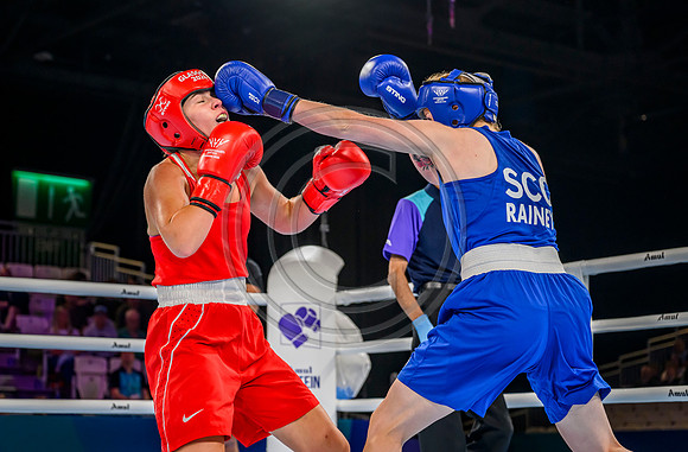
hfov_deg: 27.1
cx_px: 317
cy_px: 205
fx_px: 1428
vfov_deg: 18.0
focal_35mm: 75
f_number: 3.5
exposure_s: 1/1600
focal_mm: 65
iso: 2500
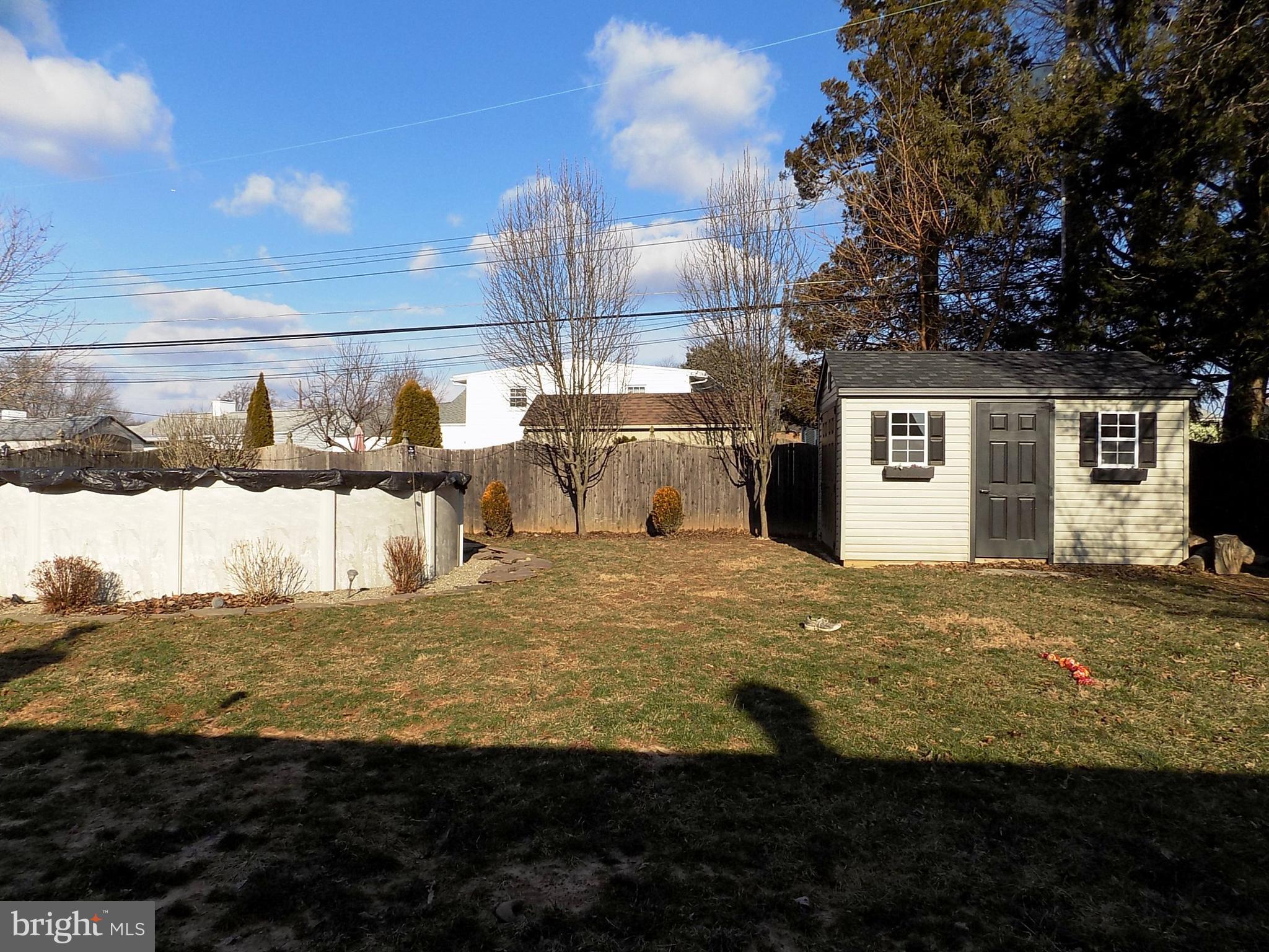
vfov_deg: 58.9
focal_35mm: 23
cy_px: 476
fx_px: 843
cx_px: 634
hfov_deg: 73.9
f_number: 3.1
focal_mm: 4
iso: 80
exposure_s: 1/1250
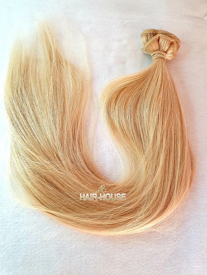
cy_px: 138
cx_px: 104
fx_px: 207
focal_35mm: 26
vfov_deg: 67.3
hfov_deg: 53.1
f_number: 2.4
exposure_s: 1/60
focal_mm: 4.3
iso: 160
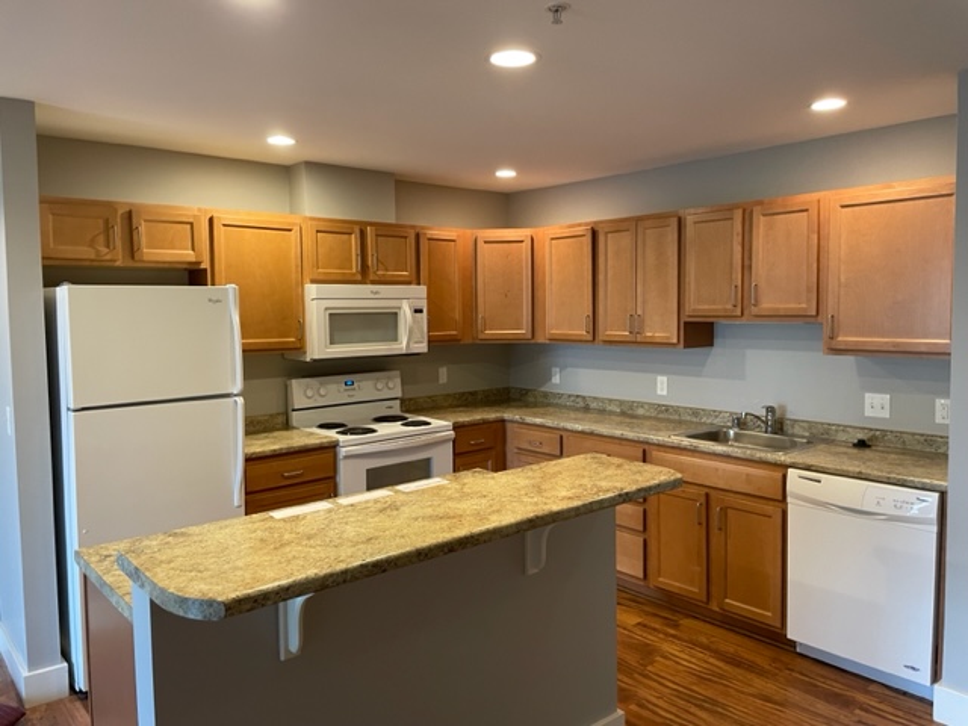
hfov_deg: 67.3
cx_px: 484
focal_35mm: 26
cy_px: 363
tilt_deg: -3.7
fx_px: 727
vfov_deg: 53.1
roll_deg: +1.0
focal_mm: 4.2
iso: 200
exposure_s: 1/60
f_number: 1.6
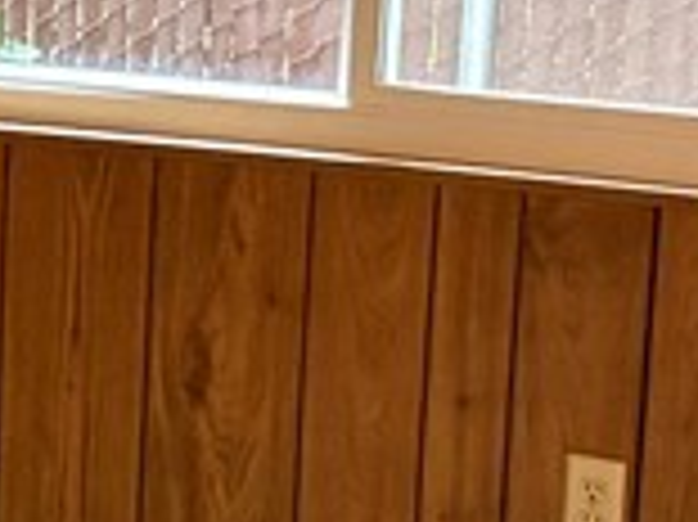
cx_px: -428
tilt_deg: -9.7
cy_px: 256
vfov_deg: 8.6
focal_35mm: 172
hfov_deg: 11.0
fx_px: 3466
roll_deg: +0.4
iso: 500
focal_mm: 5.96
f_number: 1.6
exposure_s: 1/40
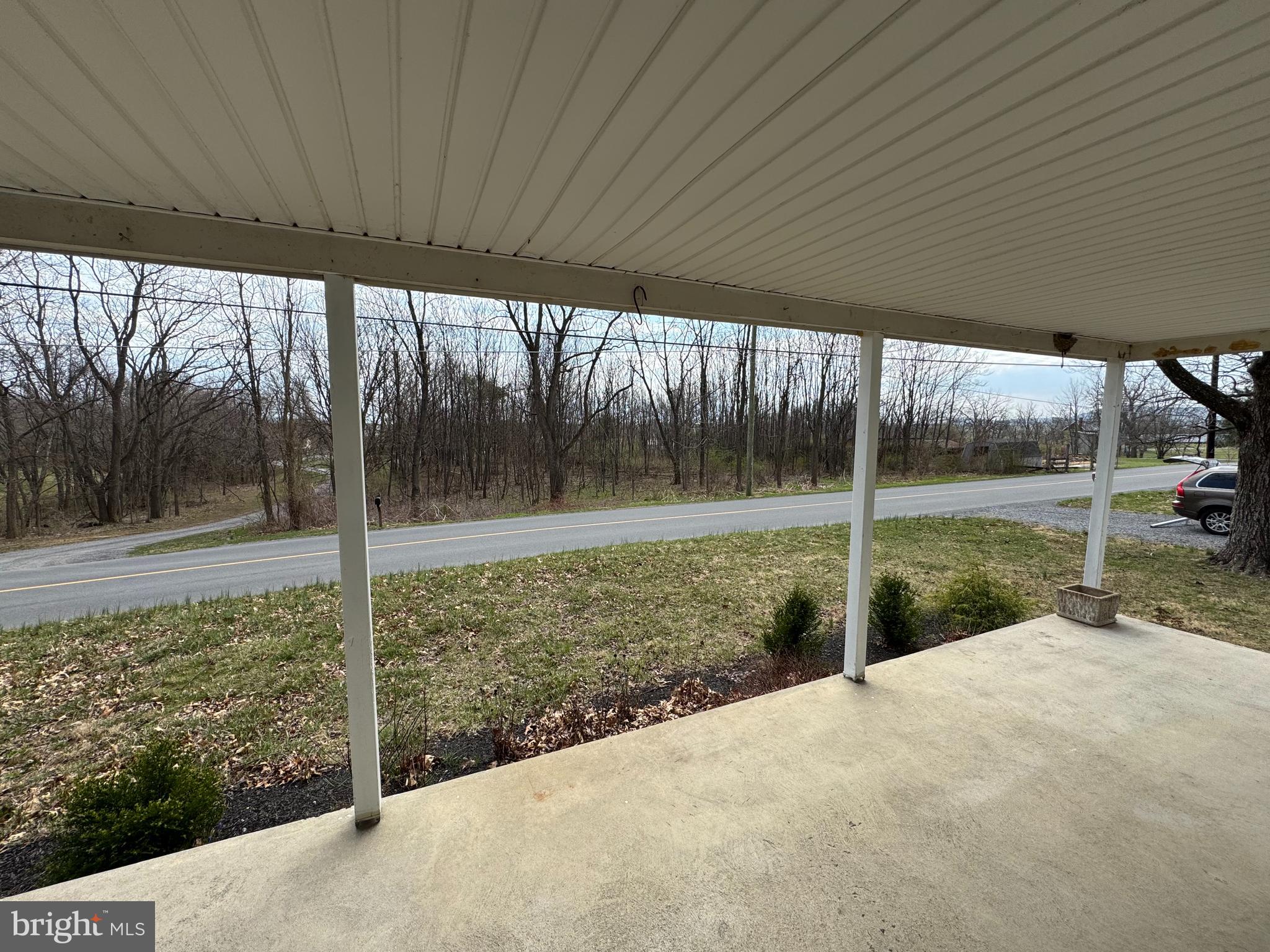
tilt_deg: -5.7
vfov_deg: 85.7
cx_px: 635
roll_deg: -0.2
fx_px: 514
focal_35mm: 14
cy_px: 476
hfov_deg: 102.1
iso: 40
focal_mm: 2.22
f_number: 2.2
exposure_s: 1/899
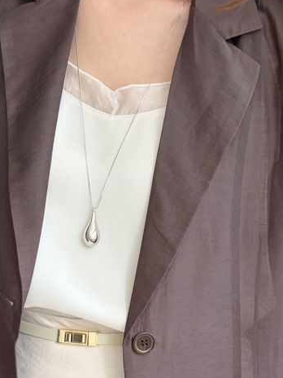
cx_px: 104
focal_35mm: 56
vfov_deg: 33.3
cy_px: 306
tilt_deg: -17.3
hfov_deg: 26.0
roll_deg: -2.6
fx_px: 610
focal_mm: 5.96
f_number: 1.6
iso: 125
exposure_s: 1/122
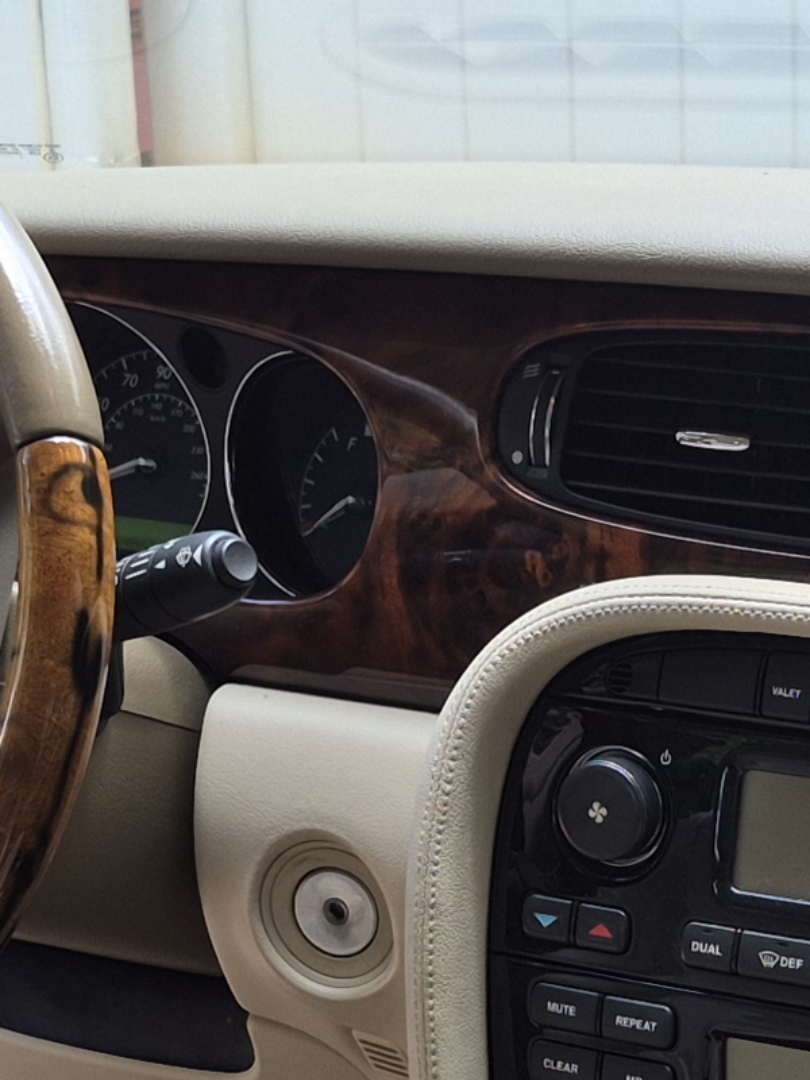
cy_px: 1116
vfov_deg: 16.7
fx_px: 3588
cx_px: 802
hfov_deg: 12.7
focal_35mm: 115
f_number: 1.8
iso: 32
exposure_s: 1/180
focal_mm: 5.4
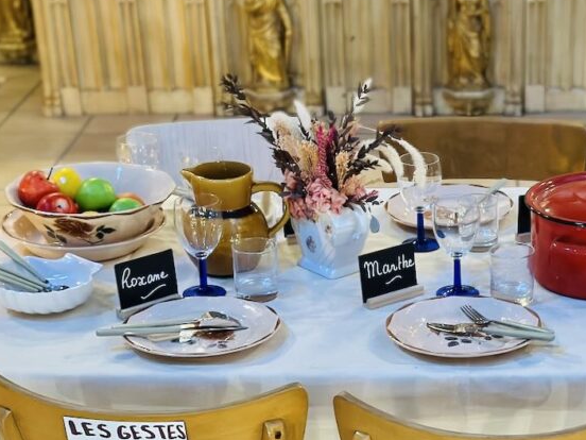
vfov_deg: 16.5
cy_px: 358
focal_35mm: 89
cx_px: 454
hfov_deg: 21.8
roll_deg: +0.5
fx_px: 1507
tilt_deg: -25.6
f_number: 1.78
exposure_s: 1/33
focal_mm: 6.86
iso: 640
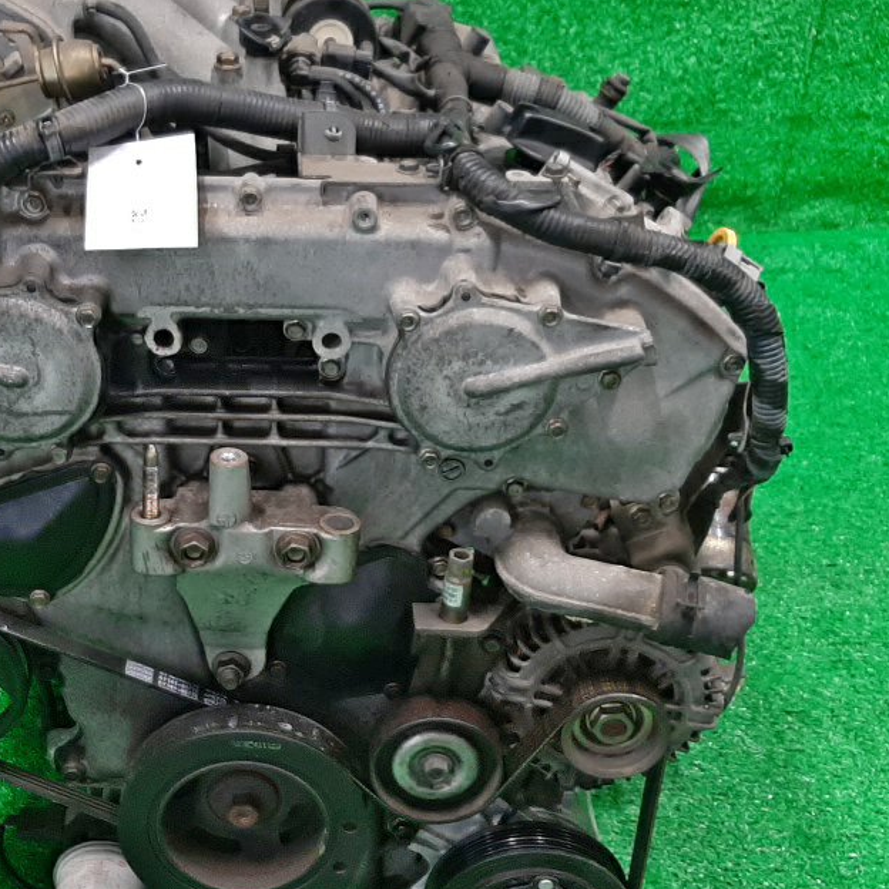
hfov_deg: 31.8
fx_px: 1540
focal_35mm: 53
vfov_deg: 32.2
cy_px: 467
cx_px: 256
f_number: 1.7
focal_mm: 3.93
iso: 139
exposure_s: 1/50
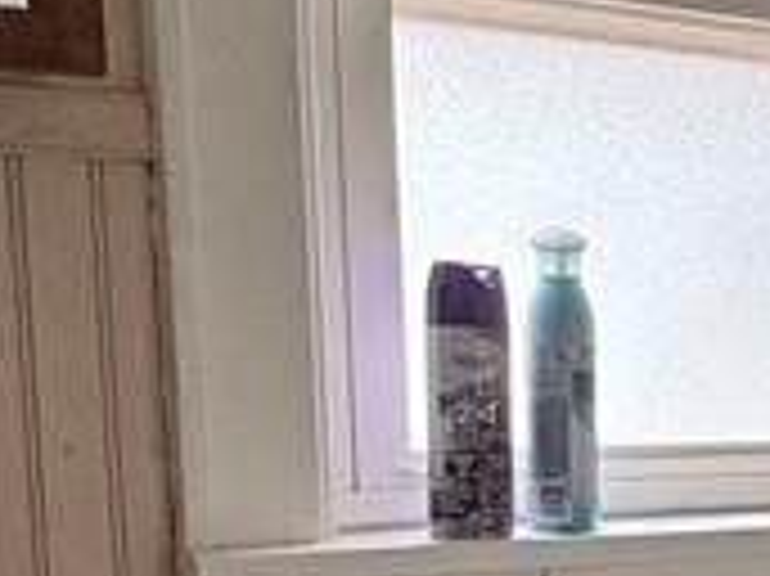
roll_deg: +0.8
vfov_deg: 17.2
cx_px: 968
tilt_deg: -6.0
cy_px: 576
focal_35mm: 84
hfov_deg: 21.3
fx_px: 1867
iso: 160
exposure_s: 1/120
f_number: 2.2
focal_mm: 2.22
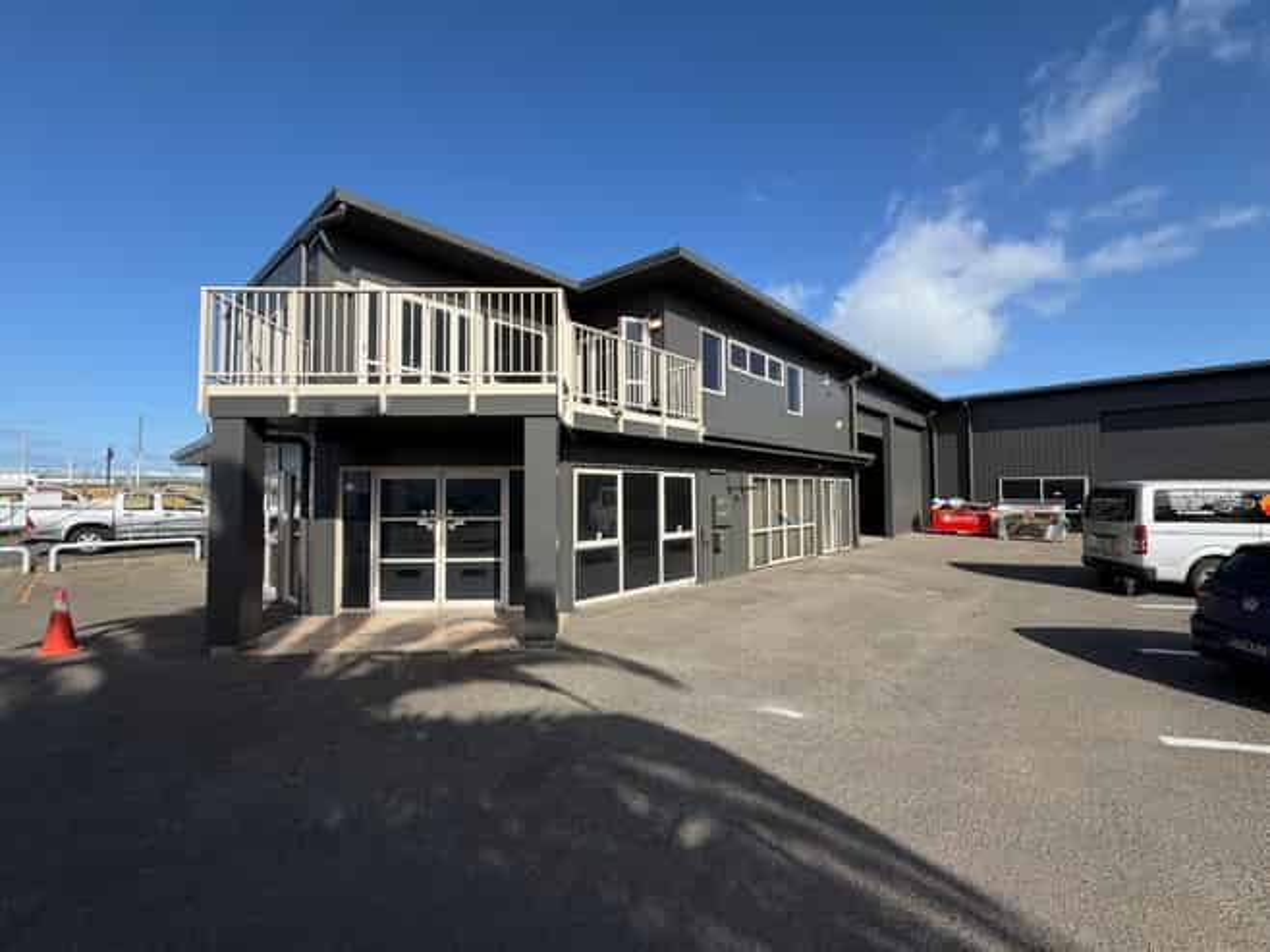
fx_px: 513
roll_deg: +1.0
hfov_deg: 102.1
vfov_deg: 85.6
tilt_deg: +1.3
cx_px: 635
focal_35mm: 14
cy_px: 476
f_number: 2.2
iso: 20
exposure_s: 1/770
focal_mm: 2.22
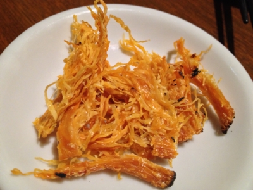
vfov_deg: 40.7
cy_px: 95
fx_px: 256
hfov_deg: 52.6
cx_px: 126
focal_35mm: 35
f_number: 2.4
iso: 400
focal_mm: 4.28
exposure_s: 1/17
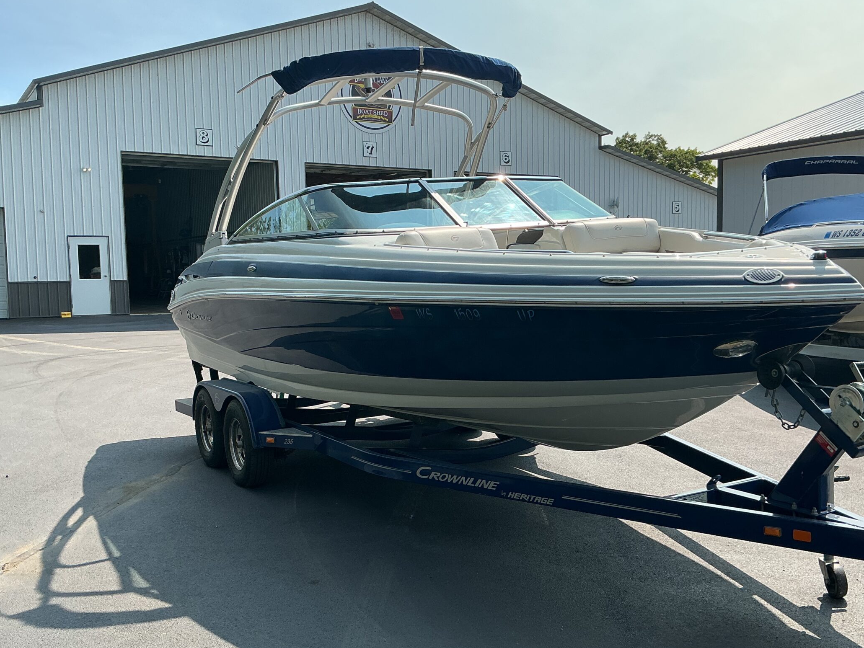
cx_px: 462
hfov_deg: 51.3
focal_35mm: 36
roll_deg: +1.3
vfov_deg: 39.6
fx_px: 899
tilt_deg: -4.5
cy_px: 351
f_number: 1.8
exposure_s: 1/1342
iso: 25
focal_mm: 3
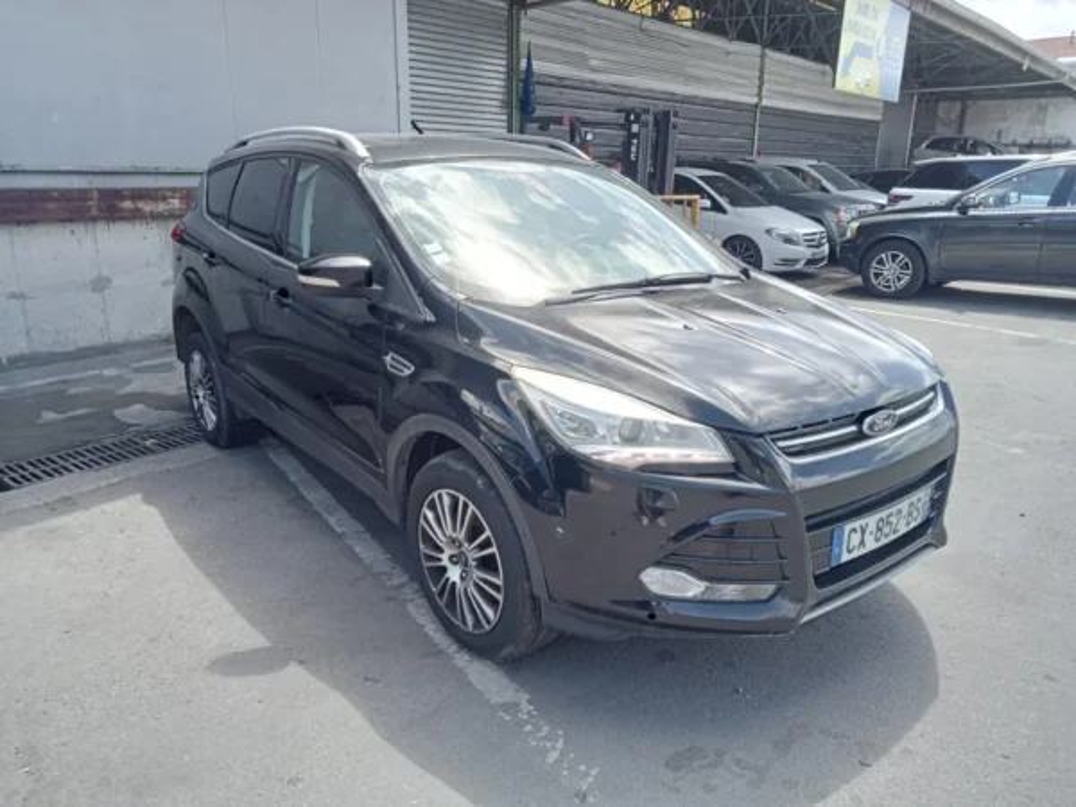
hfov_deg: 63.4
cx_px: 538
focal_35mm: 28
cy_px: 404
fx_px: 870
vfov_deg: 49.7
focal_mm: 3.46
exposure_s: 1/177
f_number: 2.2
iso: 100
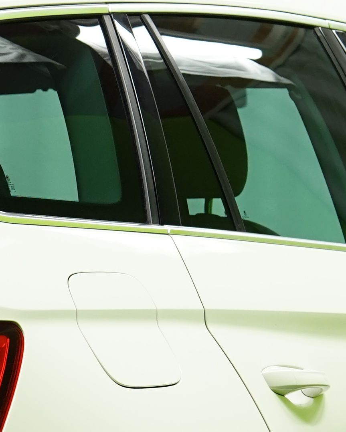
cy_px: 420
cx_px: -170
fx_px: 3608
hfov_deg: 5.4
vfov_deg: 6.8
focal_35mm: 282
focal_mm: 54
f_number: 5
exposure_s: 1/20
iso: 500
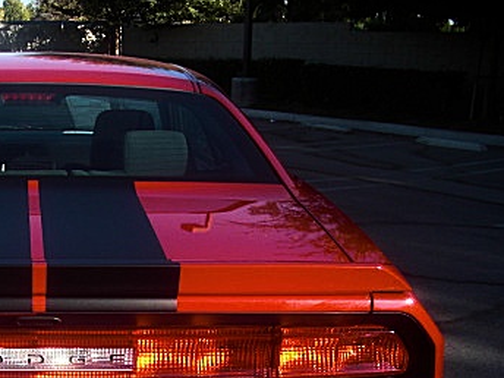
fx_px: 976
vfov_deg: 21.4
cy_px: 346
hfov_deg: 27.8
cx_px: 42
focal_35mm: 67
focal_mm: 6.3
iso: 50
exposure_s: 1/400
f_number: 2.8
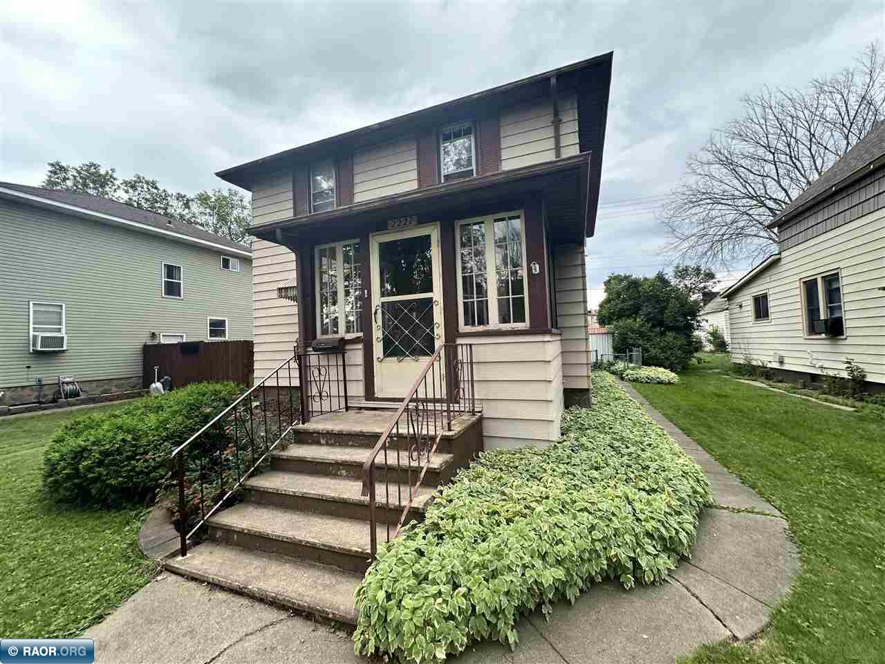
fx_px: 358
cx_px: 442
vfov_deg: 85.7
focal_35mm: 14
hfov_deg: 102.1
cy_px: 332
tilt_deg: +1.7
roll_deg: +1.5
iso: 40
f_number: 2.2
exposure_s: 1/117
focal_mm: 2.22
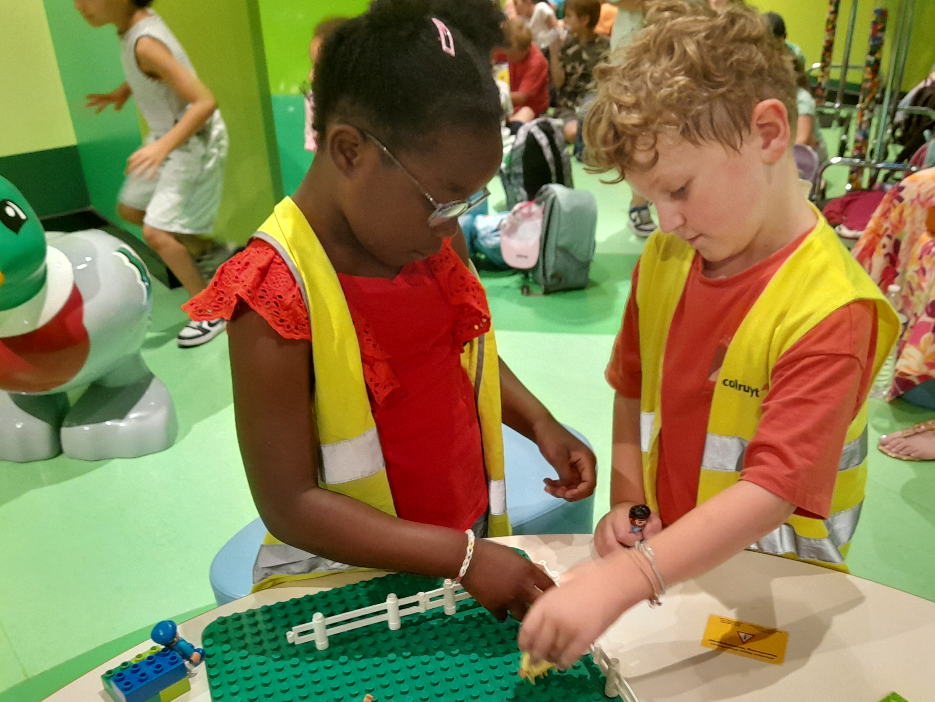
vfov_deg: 40.4
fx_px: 945
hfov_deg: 52.6
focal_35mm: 35
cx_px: 508
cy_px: 435
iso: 250
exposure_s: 1/50
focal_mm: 4.6
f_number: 2
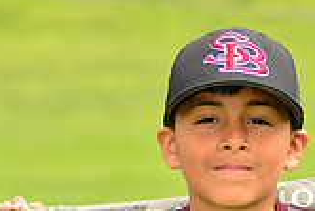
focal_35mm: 385
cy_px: 320
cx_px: 266
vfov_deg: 3.6
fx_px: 3372
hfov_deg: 5.3
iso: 100
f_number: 5
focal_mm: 110
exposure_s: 1/250
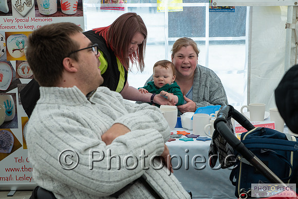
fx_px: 643
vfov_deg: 17.6
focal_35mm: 78
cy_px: 89
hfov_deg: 26.1
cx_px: 165
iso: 250
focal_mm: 70
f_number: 8
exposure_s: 1/320
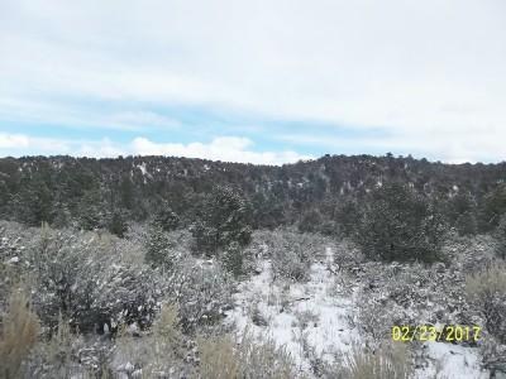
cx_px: 253
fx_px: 395
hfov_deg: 65.3
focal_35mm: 27
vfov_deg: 51.4
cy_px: 190
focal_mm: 4.9
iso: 80
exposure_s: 1/250
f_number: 8.9
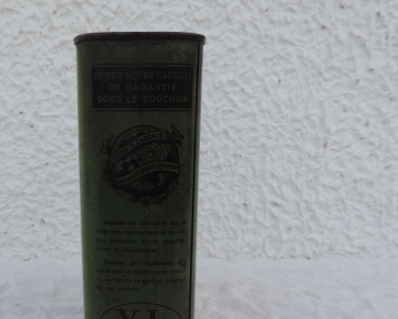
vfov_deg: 40.5
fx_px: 424
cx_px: 127
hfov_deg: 49.2
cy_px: 222
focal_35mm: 36
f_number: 3
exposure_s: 1/400
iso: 80
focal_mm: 4.3
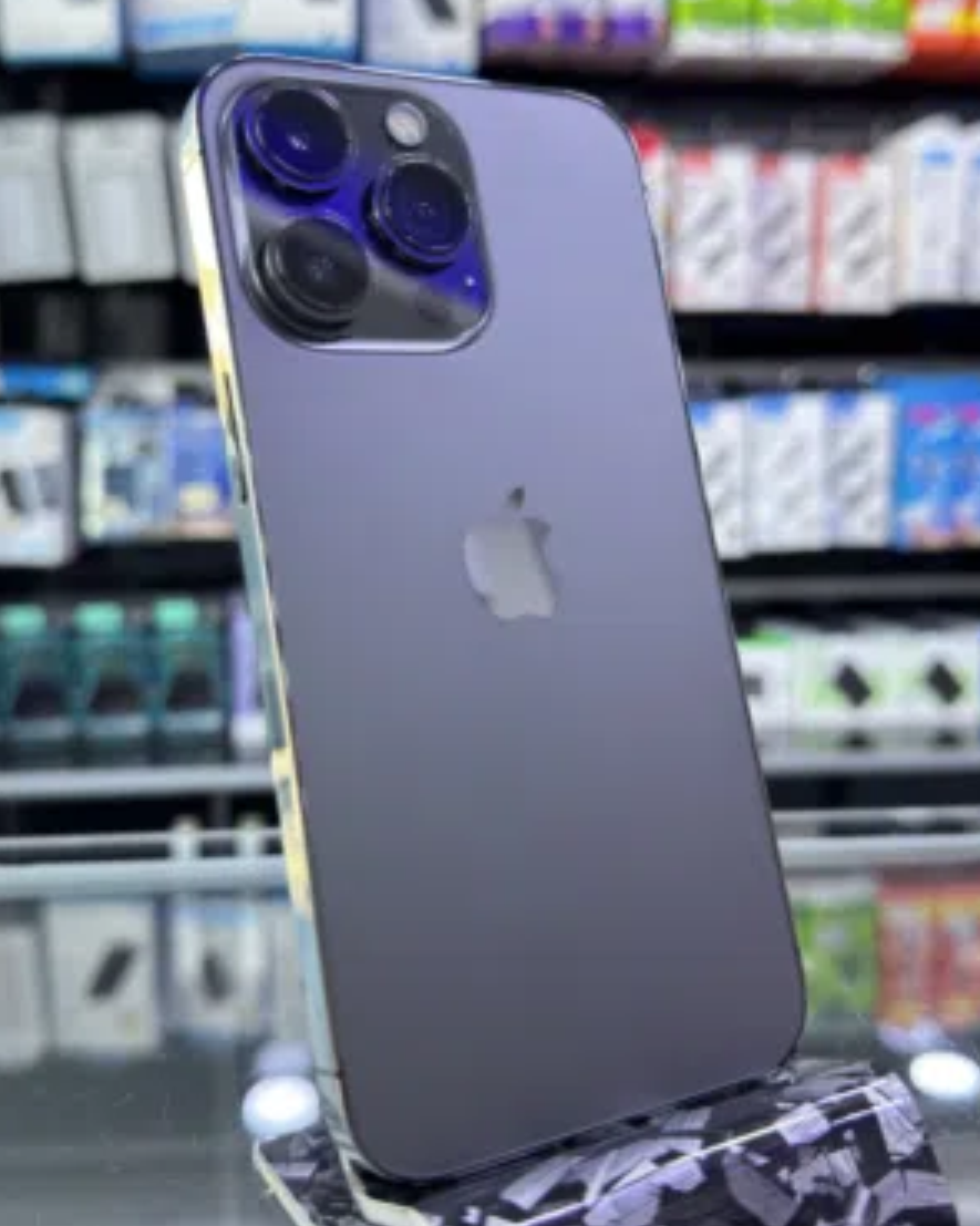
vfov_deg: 49.1
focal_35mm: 37
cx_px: 492
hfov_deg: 40.1
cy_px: 588
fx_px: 1342
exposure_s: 1/122
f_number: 1.78
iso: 64
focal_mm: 6.76
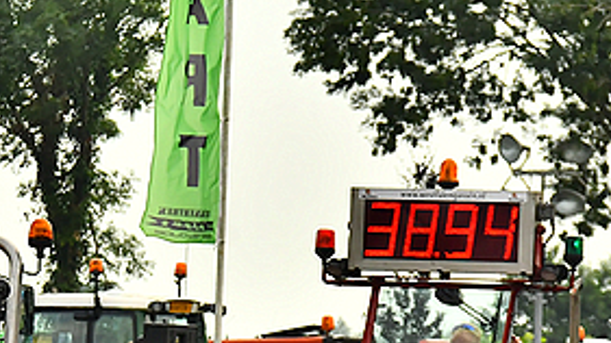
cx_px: -54
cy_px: 388
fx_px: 12660
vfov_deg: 1.6
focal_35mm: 781
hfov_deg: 2.8
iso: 500
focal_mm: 175
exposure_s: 1/800
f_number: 9
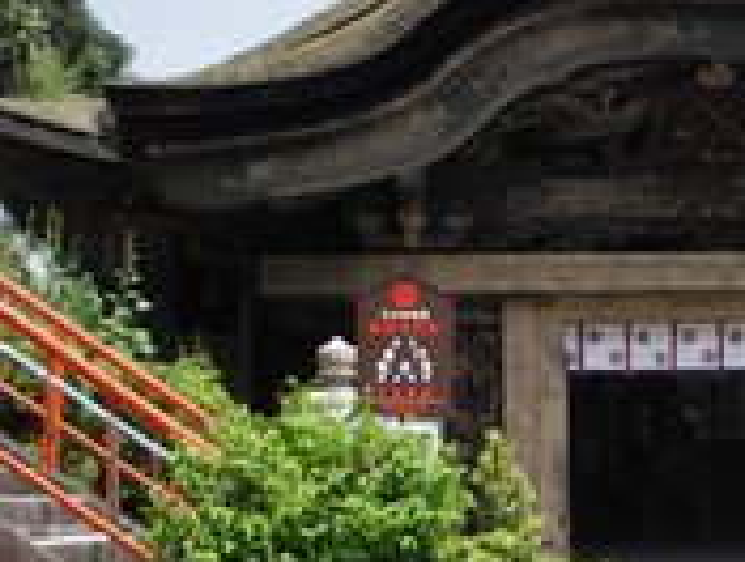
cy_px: 249
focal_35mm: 76
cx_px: 741
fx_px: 1639
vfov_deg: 19.4
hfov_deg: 24.5
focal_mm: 6.3
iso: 50
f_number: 3.3
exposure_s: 1/320
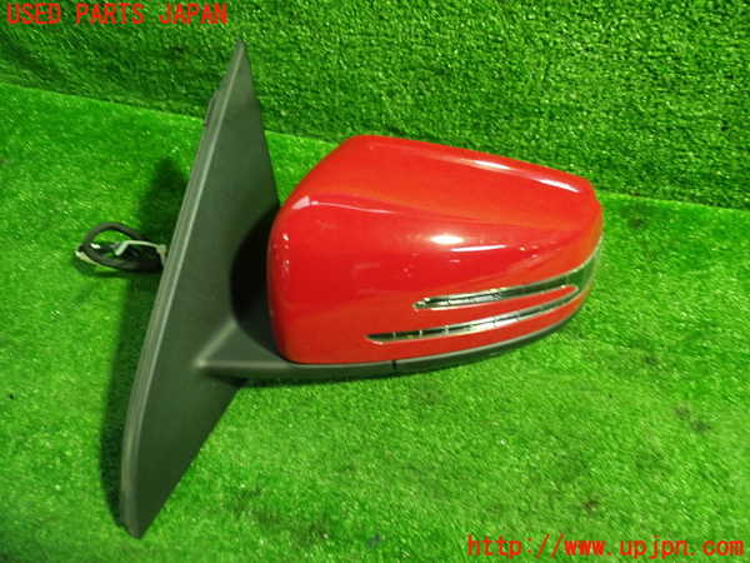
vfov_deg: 46.8
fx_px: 650
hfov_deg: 60.0
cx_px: 375
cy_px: 282
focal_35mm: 30
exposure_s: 1/30
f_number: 2.3
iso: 400
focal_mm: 5.4
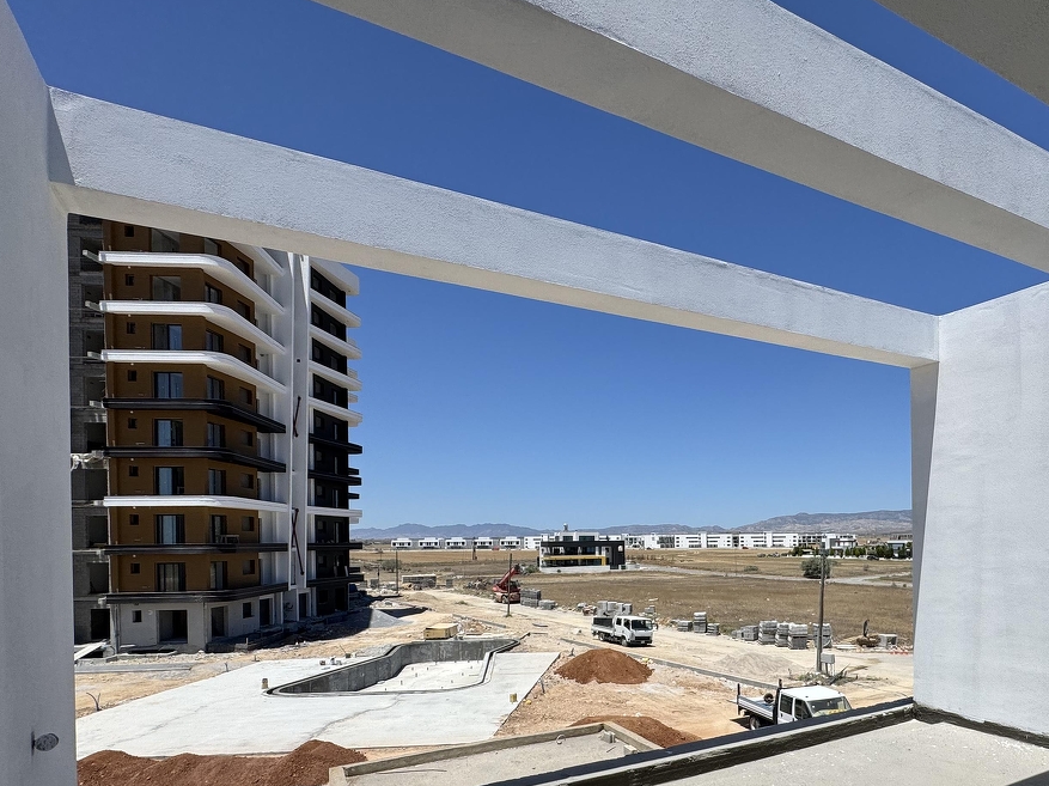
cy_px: 544
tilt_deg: -0.4
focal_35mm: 23
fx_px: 697
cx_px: 726
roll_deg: +1.0
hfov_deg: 71.1
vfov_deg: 57.1
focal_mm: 2.22
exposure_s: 1/3906
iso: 40
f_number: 2.2
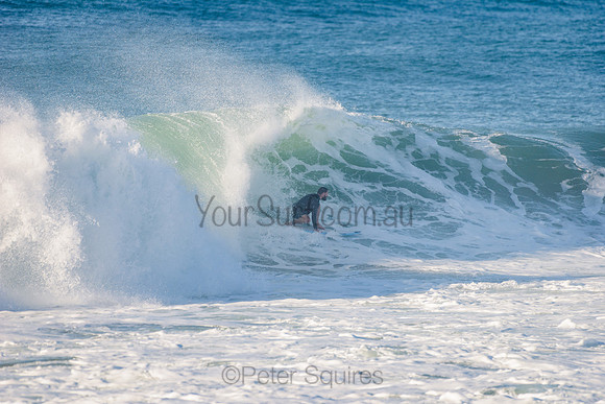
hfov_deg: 4.1
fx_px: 8404
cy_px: 202
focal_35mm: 500
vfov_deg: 2.8
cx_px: 302
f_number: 5.6
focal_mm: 500
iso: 180
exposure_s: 1/1600
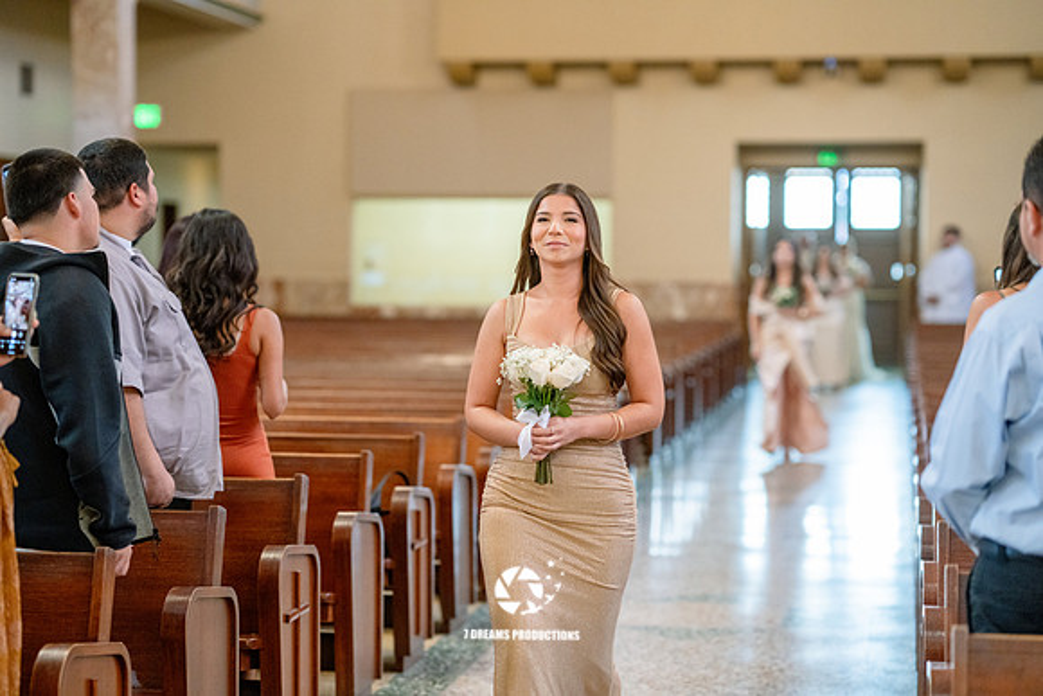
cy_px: 348
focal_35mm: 85
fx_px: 2463
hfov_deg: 23.9
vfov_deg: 16.1
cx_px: 522
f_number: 2
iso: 2000
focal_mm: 85
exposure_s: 1/125
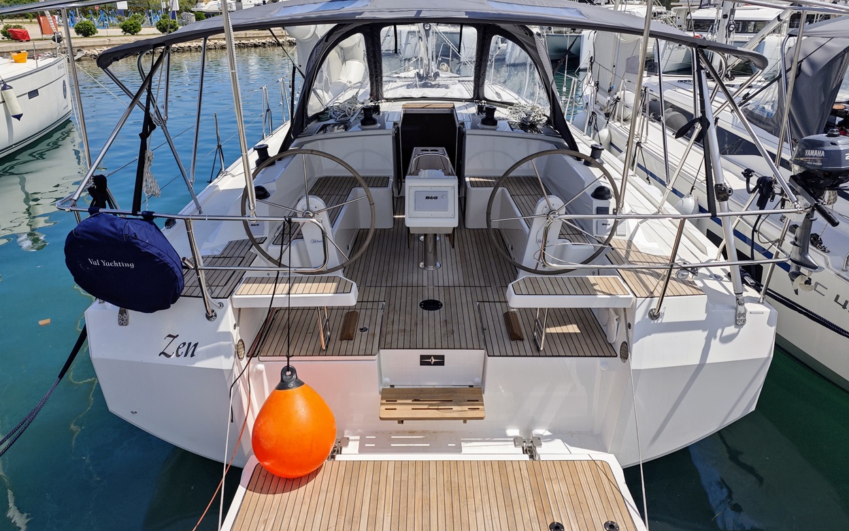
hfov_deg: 72.5
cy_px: 229
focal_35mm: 25
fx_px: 578
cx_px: 422
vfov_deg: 49.1
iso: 50
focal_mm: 6.55
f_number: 1.6
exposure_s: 1/5066
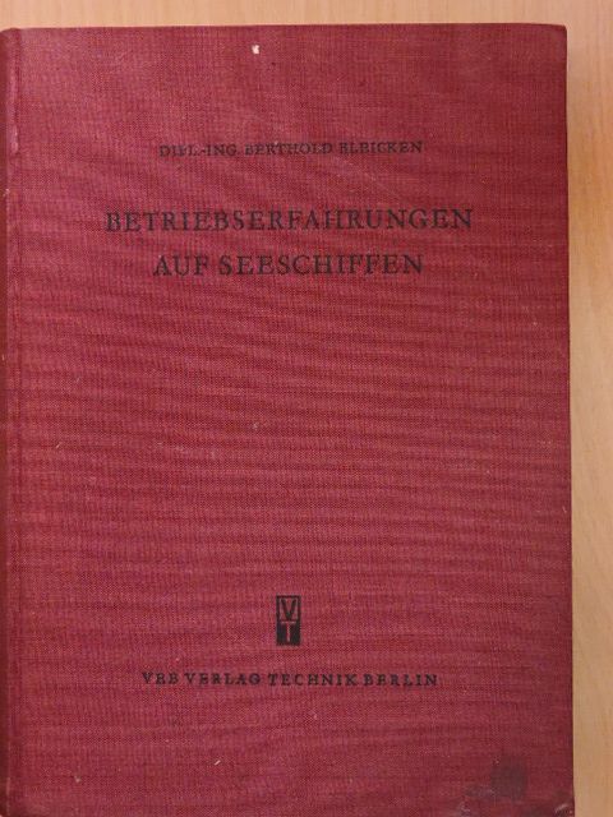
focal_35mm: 60
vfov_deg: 32.2
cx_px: 306
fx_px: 1417
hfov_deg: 24.4
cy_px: 408
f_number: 4.2
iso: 1600
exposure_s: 1/80
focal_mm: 10.7
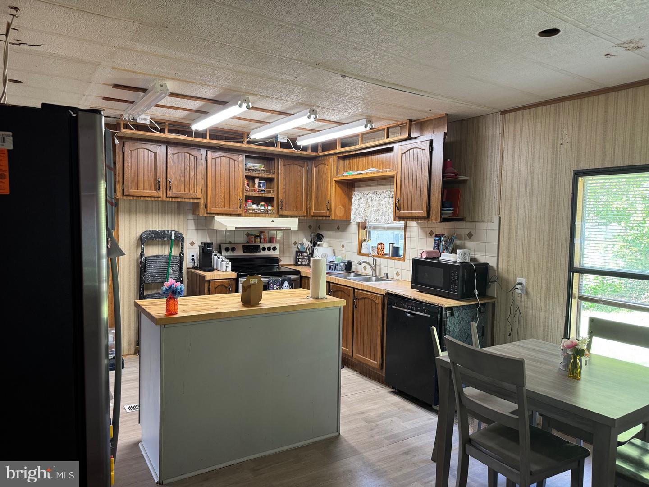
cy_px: 244
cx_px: 324
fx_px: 450
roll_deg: -1.3
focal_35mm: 24
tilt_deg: -3.3
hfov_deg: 71.6
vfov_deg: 56.8
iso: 160
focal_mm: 6.76
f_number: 1.78
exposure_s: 1/60
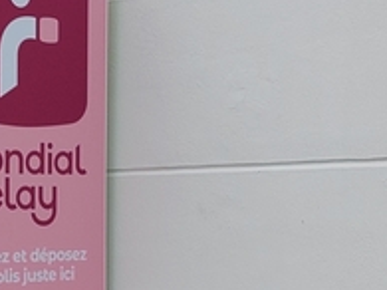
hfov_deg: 16.1
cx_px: -69
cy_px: 274
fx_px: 1318
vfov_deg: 12.4
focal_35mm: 118
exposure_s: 1/154
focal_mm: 5.23
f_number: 1.8
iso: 40
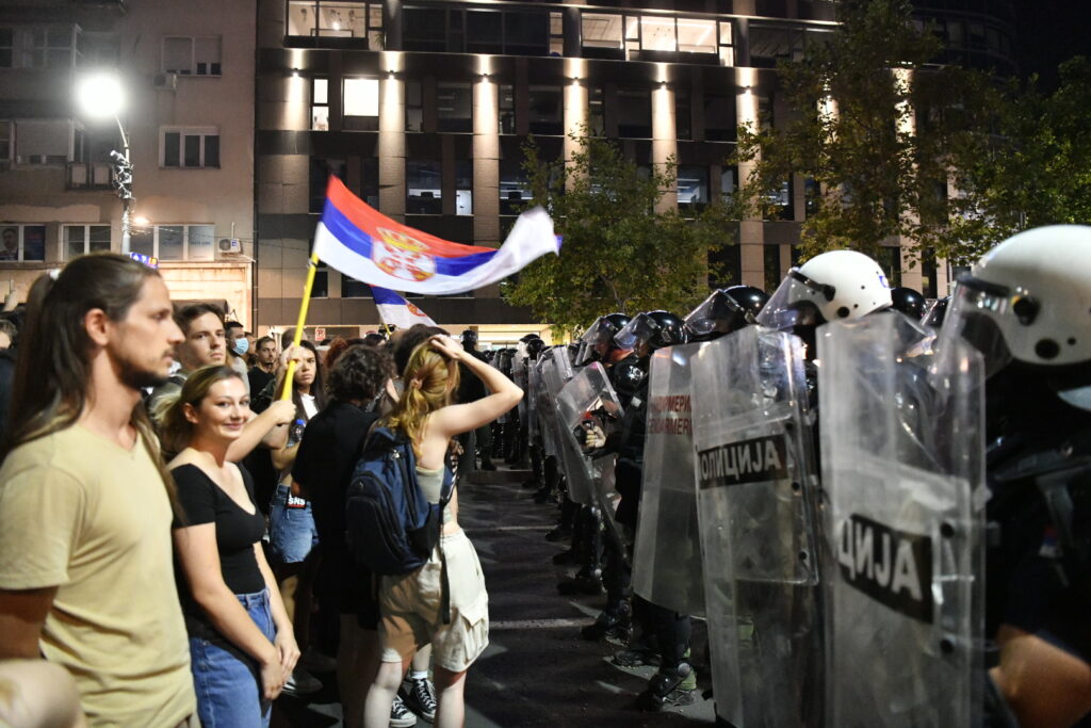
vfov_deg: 53.1
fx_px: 727
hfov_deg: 73.7
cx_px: 546
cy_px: 364
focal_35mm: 24
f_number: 2.8
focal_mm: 24
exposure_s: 1/80
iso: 8000
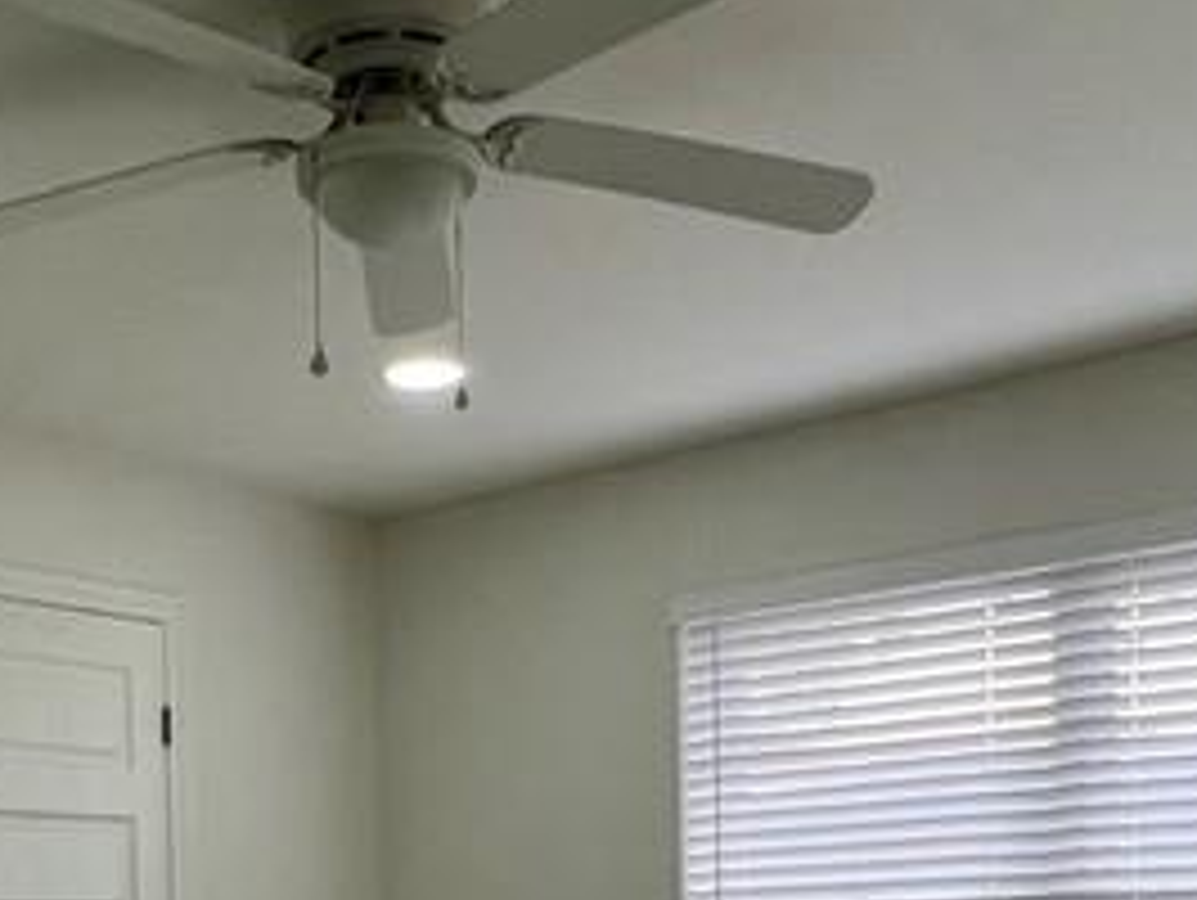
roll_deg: +1.2
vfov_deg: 26.2
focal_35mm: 50
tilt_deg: -3.5
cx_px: 328
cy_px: 1062
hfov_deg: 37.4
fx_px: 1731
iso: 64
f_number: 1.8
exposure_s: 1/122
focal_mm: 1.57
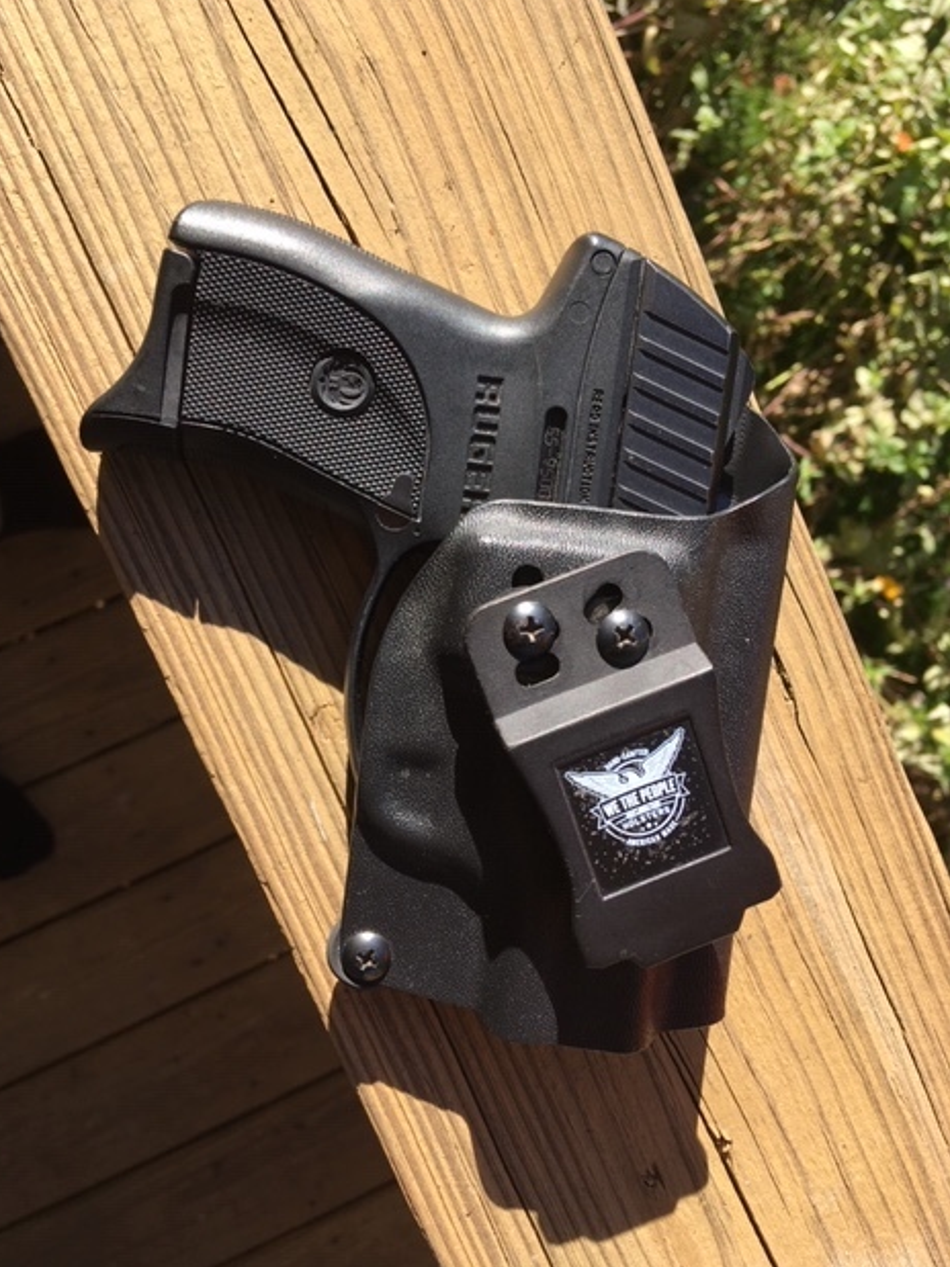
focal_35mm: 30
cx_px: 461
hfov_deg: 46.8
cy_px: 624
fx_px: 1098
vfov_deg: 60.0
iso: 25
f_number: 2.2
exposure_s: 1/493
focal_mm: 4.15
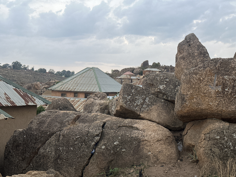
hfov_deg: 38.9
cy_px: 90
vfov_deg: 29.7
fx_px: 334
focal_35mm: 49
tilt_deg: -1.2
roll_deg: -2.4
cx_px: 118
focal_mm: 6.86
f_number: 1.78
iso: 250
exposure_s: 1/42
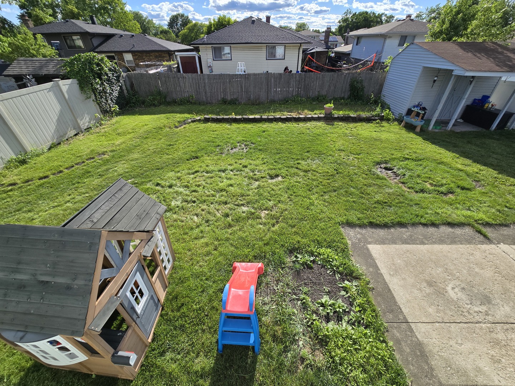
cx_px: 258
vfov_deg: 89.9
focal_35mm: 13
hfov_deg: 106.2
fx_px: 193
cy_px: 193
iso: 50
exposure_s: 1/1765
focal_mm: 2.2
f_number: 2.2
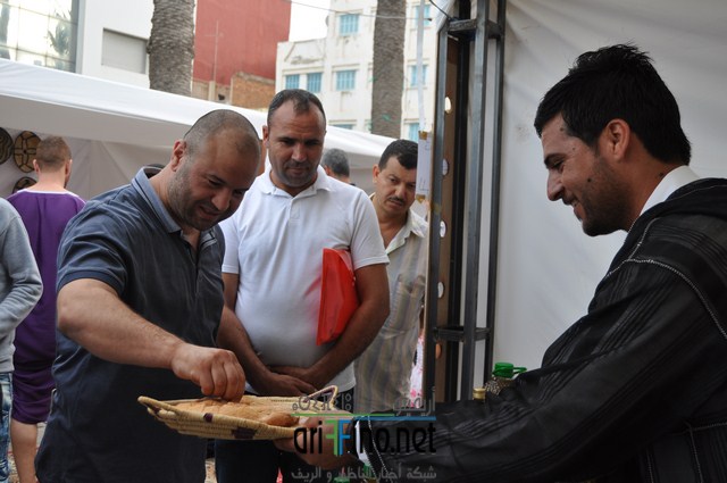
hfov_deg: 49.6
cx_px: 364
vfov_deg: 34.1
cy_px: 242
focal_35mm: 39
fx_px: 787
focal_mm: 26
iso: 400
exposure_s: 1/125
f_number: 5.6
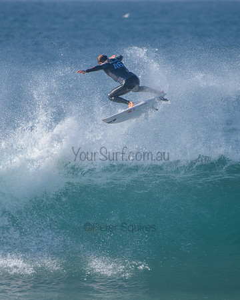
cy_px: 171
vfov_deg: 2.1
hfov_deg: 1.7
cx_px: 108
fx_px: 8090
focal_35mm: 911
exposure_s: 1/2000
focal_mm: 500
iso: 250
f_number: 5.6
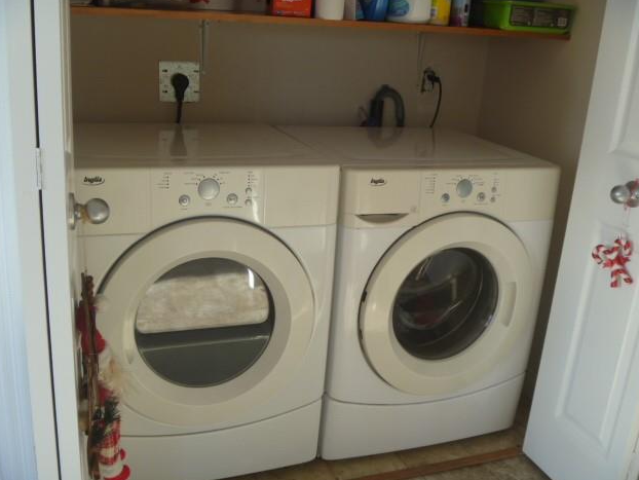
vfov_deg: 39.7
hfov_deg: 51.3
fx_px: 665
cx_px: 318
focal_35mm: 36
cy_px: 241
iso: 80
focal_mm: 6.3
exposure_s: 1/40
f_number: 3.5
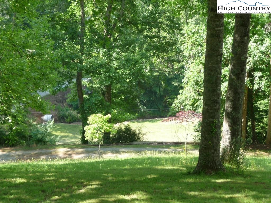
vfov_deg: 15.4
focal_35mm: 96
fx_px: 752
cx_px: 136
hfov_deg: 20.4
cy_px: 102
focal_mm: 16.3
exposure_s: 1/60
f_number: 4.7
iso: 100
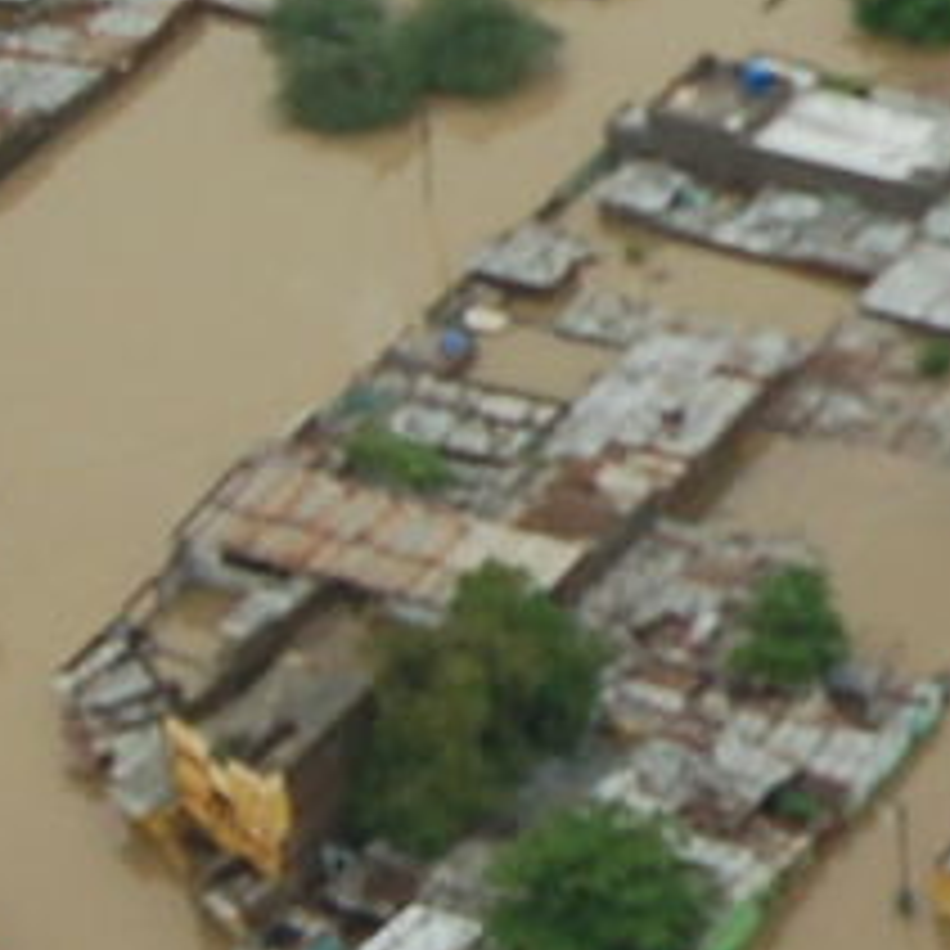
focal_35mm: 209
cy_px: -187
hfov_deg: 8.0
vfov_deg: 8.3
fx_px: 6489
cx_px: 1886
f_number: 7.1
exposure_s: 1/200
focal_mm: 18
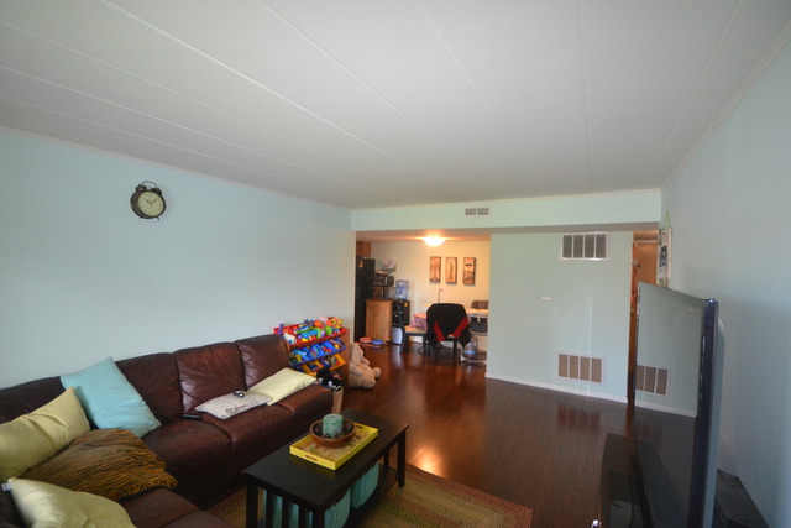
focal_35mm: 15
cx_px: 396
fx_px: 330
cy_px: 264
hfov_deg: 100.4
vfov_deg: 77.4
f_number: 4
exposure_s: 1/60
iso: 900
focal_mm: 10
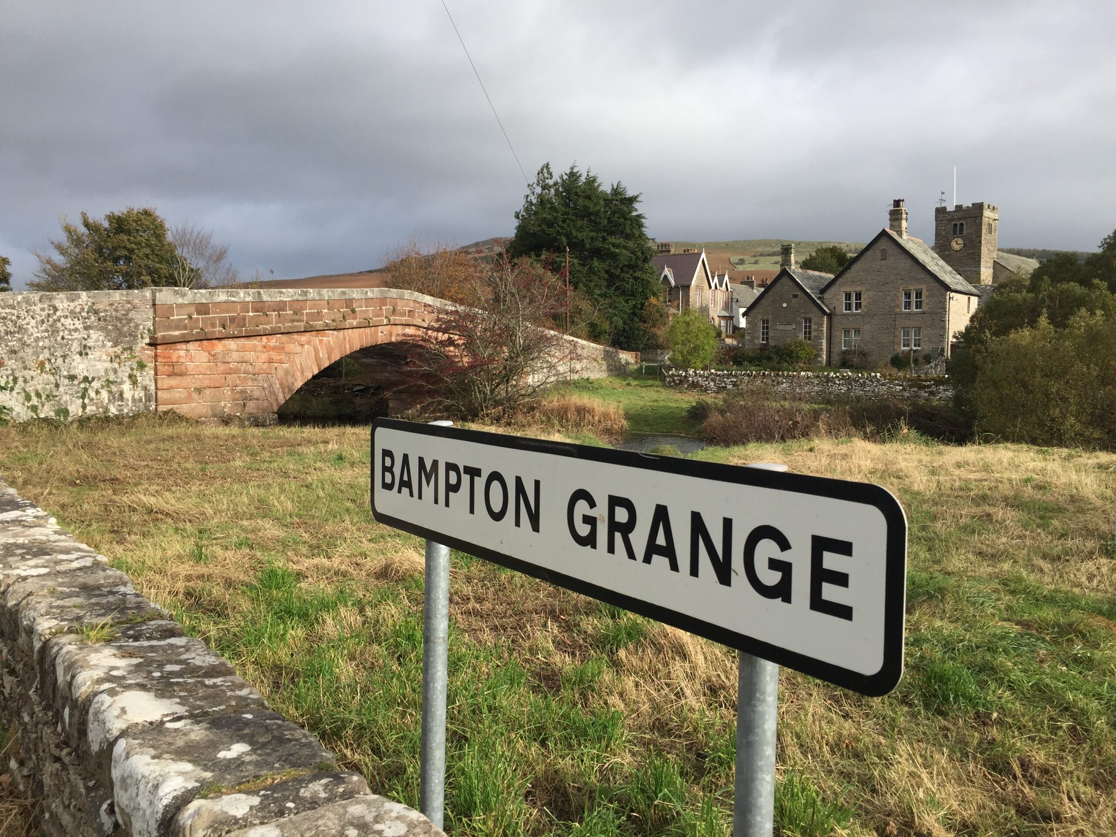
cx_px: 558
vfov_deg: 48.2
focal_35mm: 29
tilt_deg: -3.2
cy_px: 418
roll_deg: -1.4
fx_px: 935
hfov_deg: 61.7
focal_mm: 4.15
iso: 32
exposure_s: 1/1276
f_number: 2.2
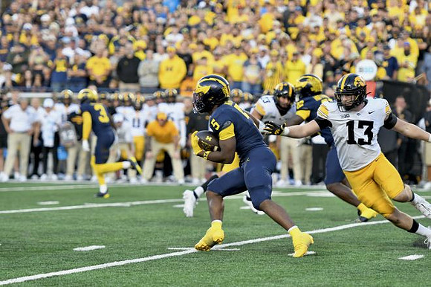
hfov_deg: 9.2
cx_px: 216
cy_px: 144
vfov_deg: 6.1
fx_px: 2692
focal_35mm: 225
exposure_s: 1/1000
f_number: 2.8
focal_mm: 150
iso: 800
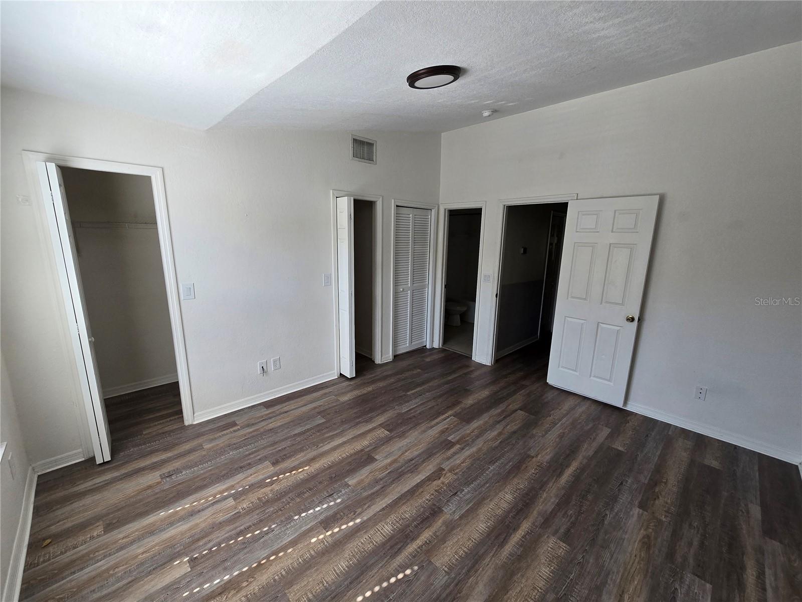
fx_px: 301
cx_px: 401
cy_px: 301
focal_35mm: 13
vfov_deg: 89.9
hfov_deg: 106.2
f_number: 2.2
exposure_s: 1/359
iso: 100
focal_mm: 2.2
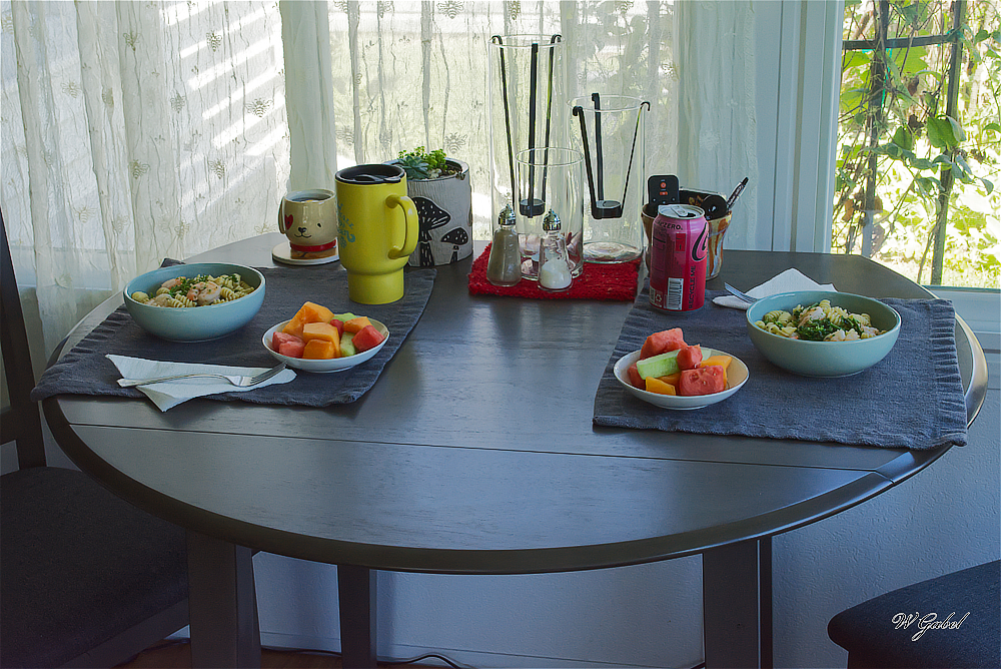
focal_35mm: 57
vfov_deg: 23.8
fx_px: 1586
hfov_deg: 35.0
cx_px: 500
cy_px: 334
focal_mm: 38
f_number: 11
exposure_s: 1/125
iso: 2500
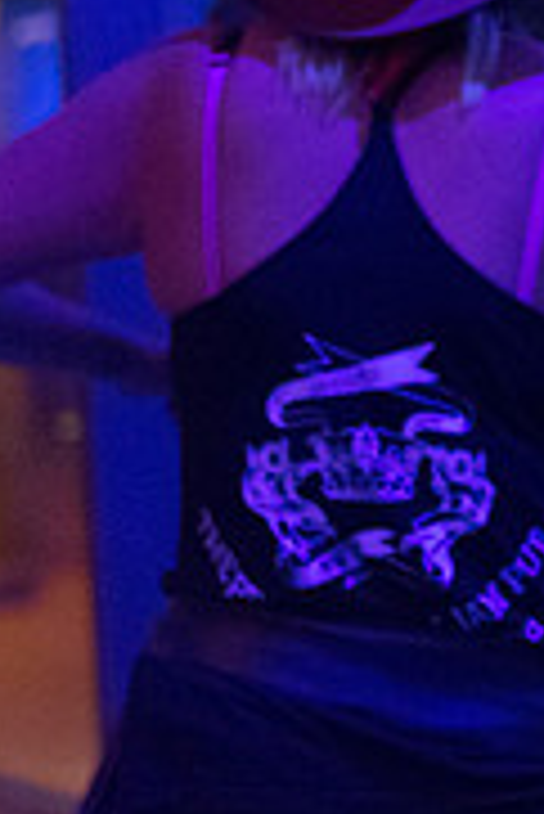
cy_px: 151
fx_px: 3981
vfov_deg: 11.6
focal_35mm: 176
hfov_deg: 7.7
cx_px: 778
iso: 6400
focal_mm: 55
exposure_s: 1/125
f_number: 2
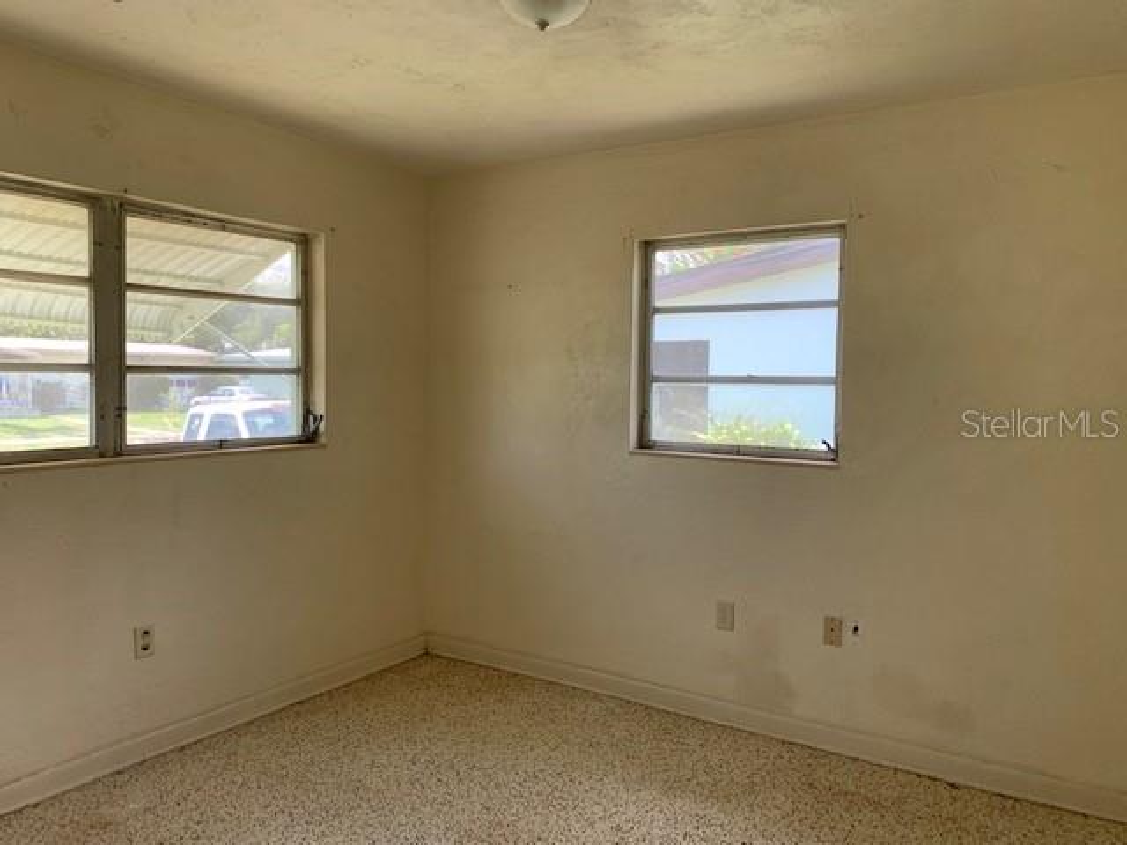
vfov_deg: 53.1
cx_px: 564
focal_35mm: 26
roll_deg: -0.7
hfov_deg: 67.3
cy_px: 422
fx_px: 846
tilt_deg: -1.8
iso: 50
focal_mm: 4.25
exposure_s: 1/121
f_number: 1.8
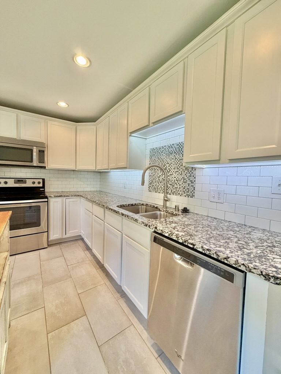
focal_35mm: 14
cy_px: 187
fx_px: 152
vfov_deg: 102.1
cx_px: 140
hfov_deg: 85.7
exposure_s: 1/120
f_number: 2.2
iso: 250
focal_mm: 2.22
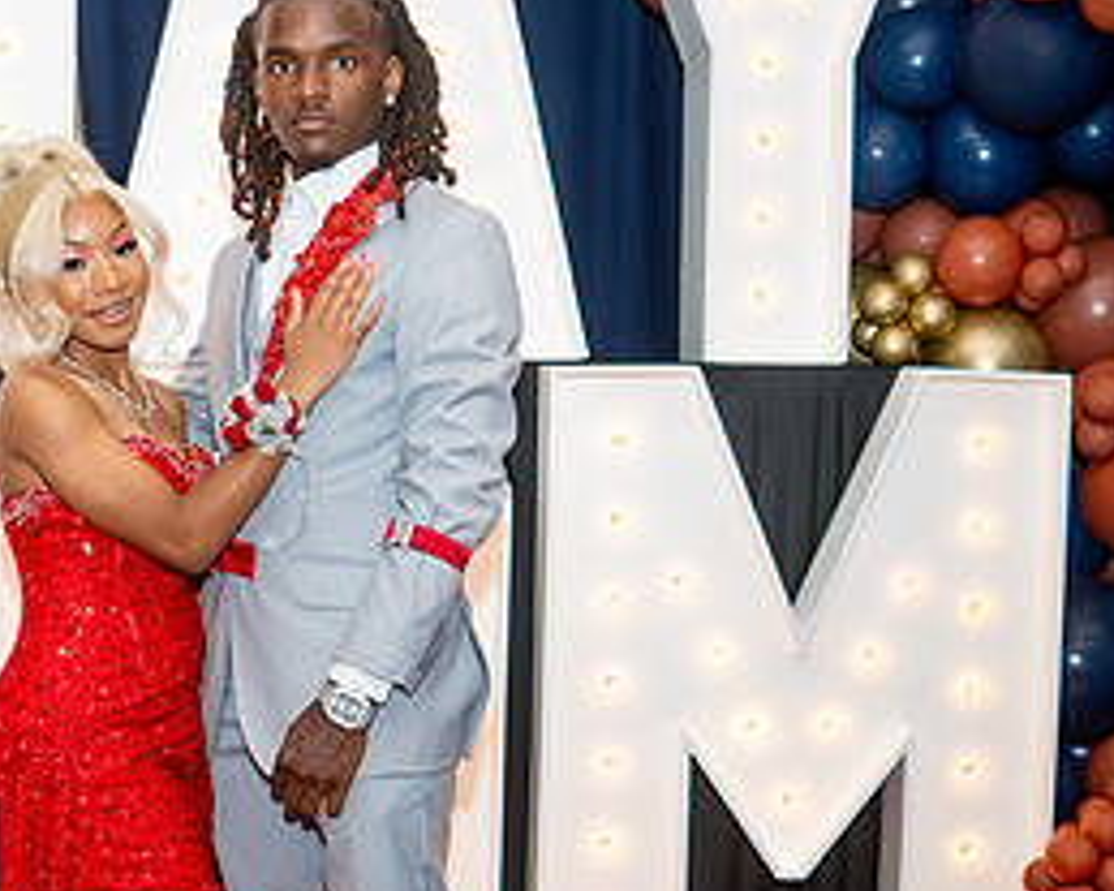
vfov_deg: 21.2
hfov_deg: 25.7
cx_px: 140
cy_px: 574
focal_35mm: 72
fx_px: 2373
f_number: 3.5
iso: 320
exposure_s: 1/125
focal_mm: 28
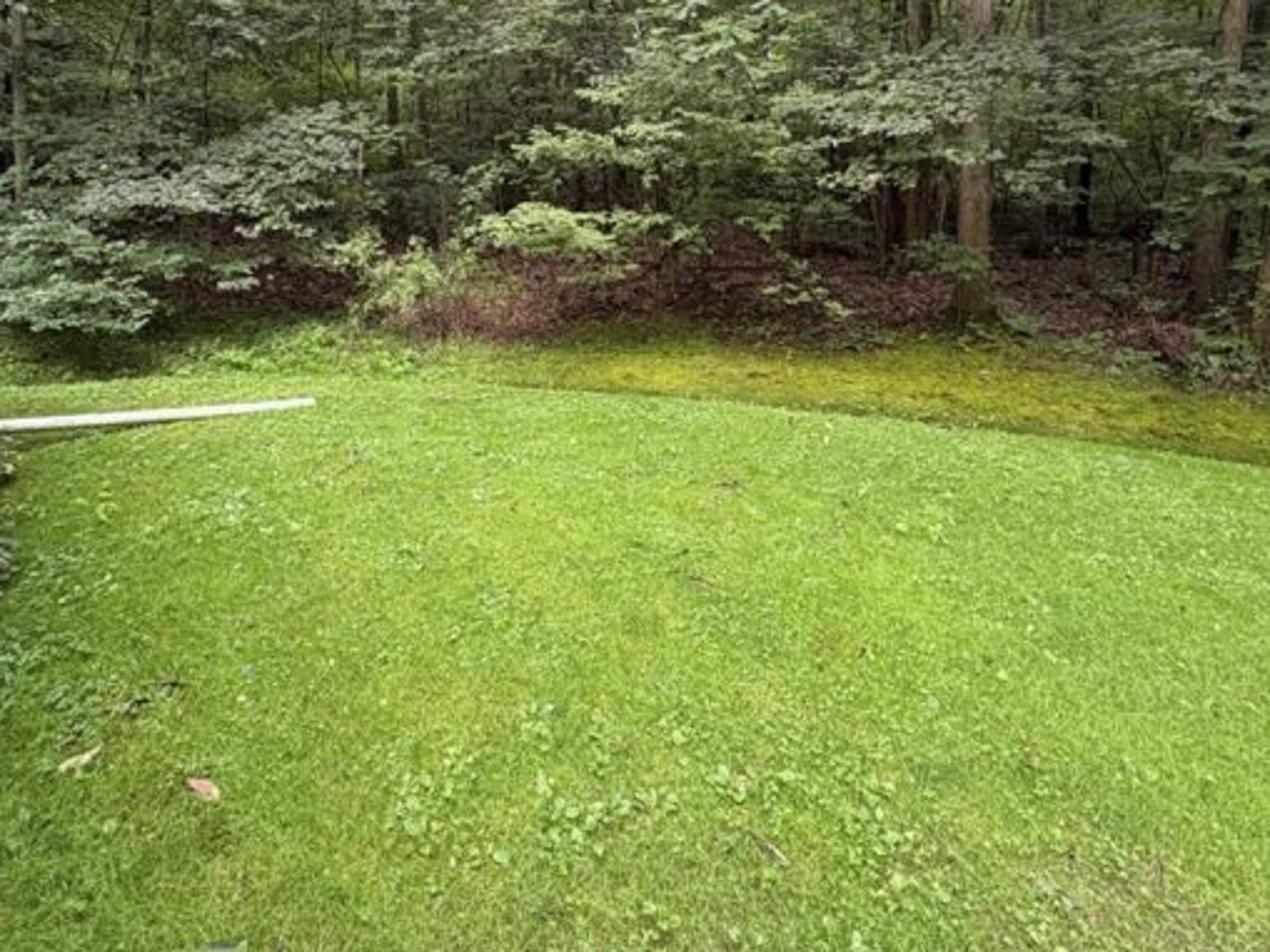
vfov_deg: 58.8
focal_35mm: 22
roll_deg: +0.2
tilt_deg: -4.4
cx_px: 574
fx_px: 807
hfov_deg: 76.2
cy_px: 274
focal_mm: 2.22
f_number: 2.2
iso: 200
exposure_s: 1/99
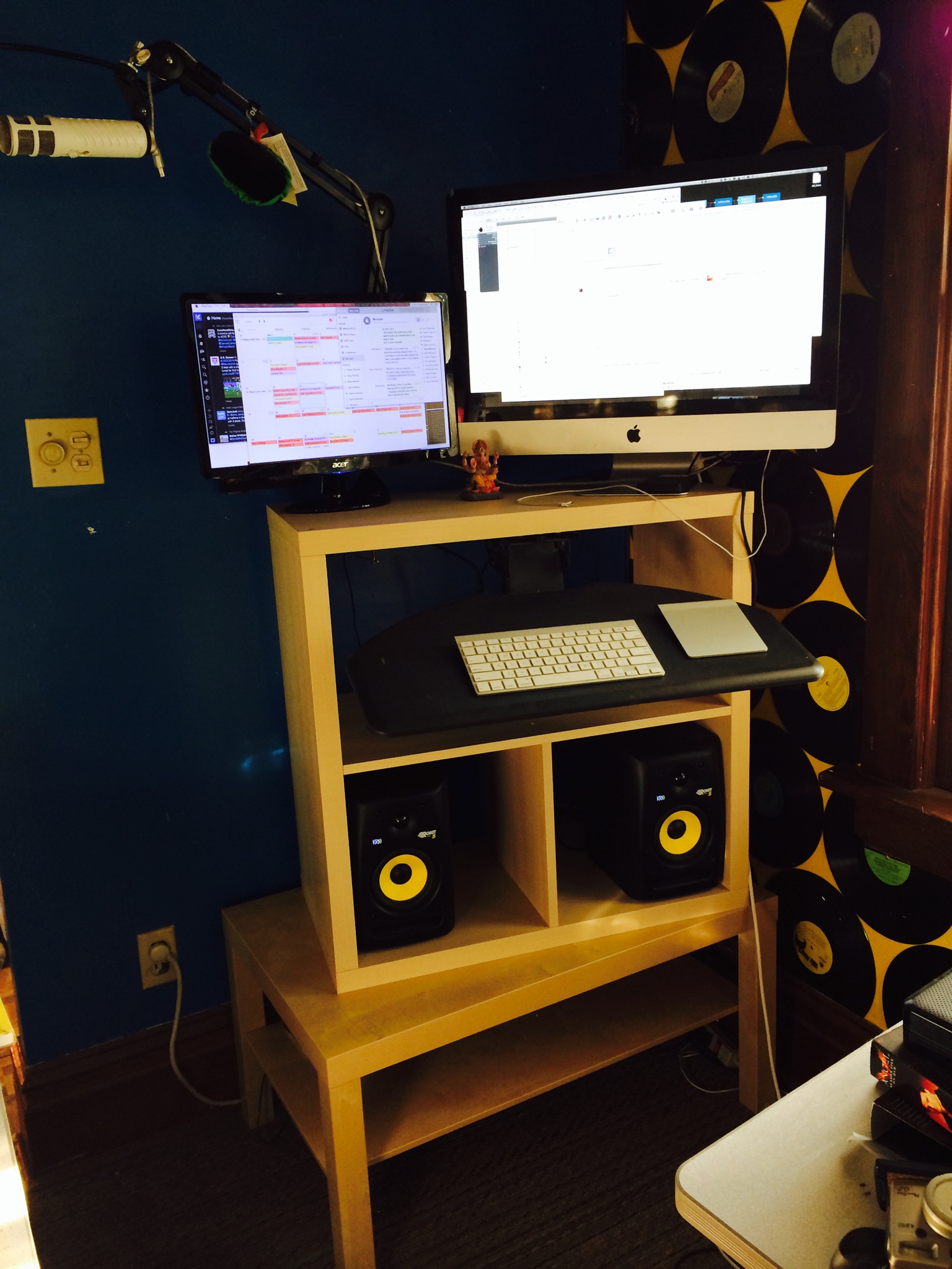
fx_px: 1100
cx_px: 476
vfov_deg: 60.0
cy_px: 634
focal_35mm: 30
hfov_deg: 46.8
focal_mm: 4.12
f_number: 2.2
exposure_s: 1/30
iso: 100
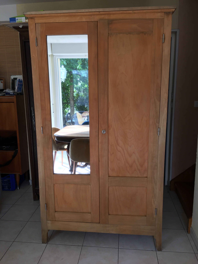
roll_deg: +0.4
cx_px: 99
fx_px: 221
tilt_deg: -10.2
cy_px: 132
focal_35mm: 29
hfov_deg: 48.2
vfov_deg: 61.7
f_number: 2.2
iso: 32
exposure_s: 1/100
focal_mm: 4.15
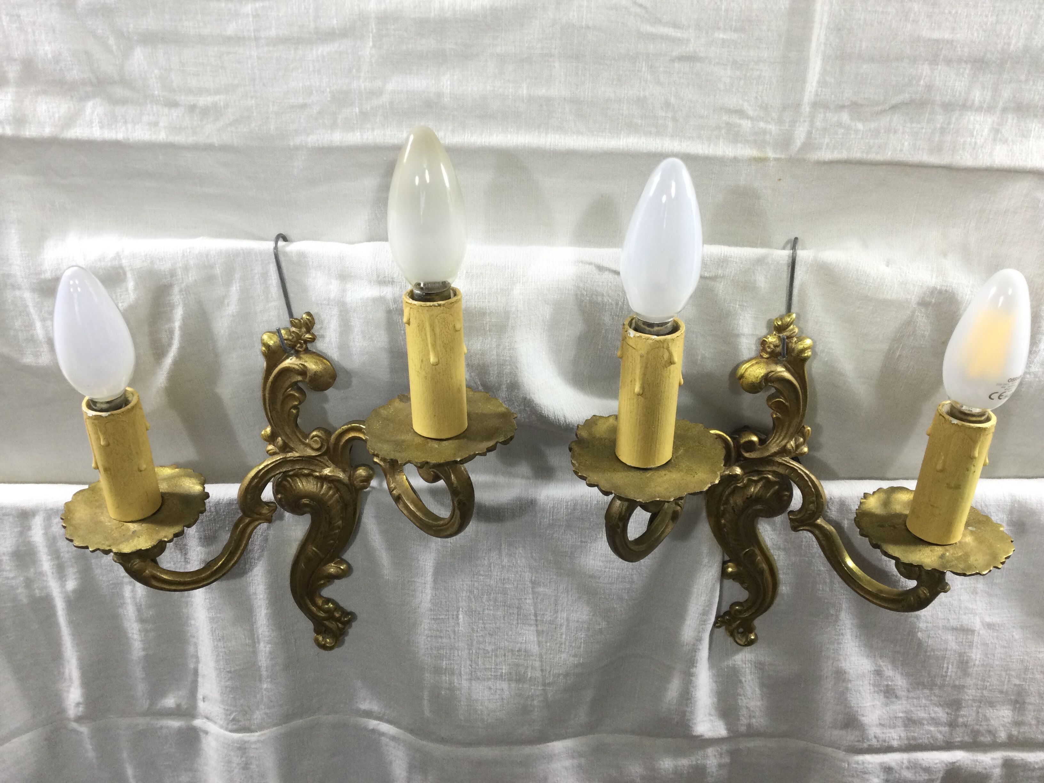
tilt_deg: -28.1
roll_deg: +0.6
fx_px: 935
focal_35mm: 31
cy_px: 392
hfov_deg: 58.4
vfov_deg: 45.4
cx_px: 522
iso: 32
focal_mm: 3.3
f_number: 2.4
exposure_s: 1/33
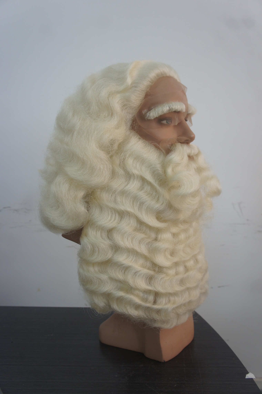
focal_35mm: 33
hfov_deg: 39.9
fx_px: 361
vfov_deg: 57.3
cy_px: 197
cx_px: 131
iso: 200
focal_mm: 22
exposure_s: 1/40
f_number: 4
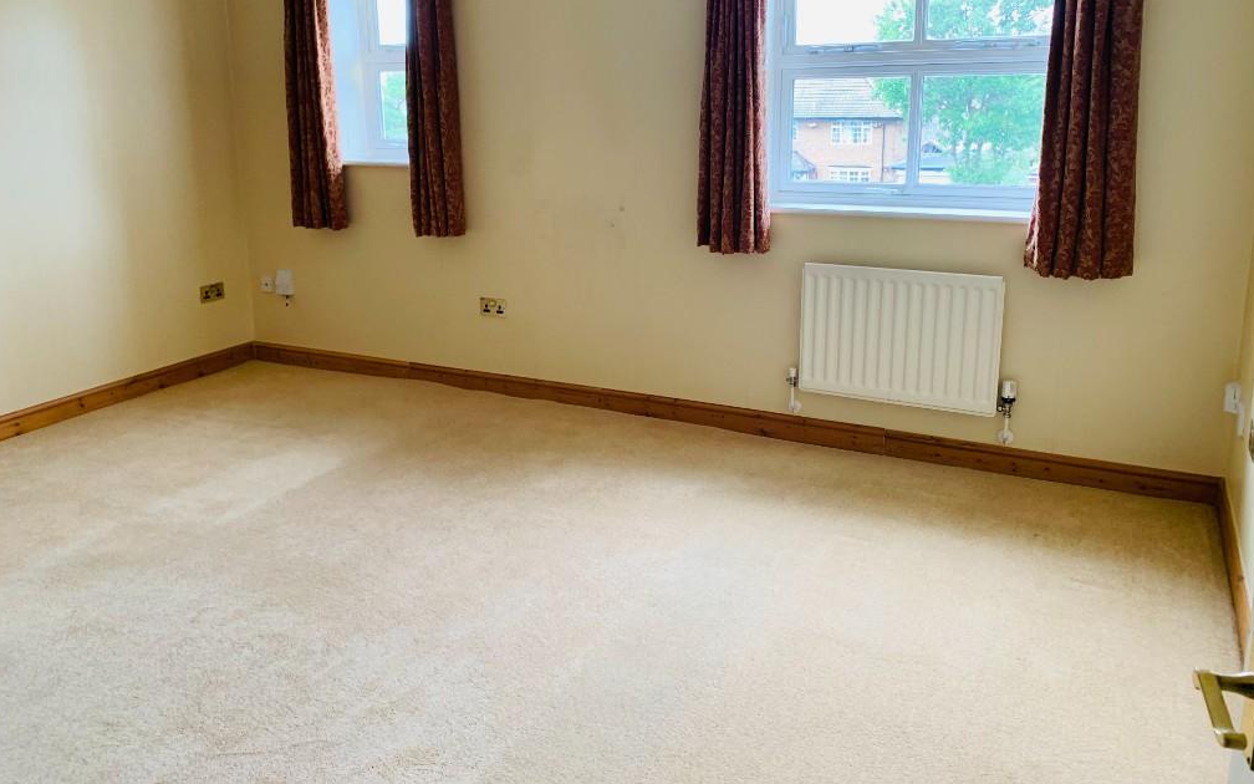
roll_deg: +1.4
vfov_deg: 44.3
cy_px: 309
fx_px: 957
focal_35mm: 28
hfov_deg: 66.5
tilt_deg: -13.9
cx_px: 625
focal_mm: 4.25
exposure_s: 1/83
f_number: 1.8
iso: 100
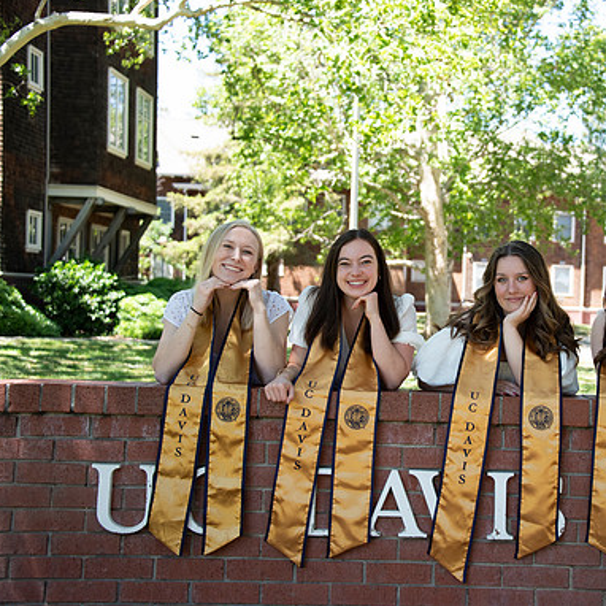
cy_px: 301
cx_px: 451
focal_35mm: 62
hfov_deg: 27.4
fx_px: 1228
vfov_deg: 27.7
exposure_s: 1/640
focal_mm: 48
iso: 640
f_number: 4.2
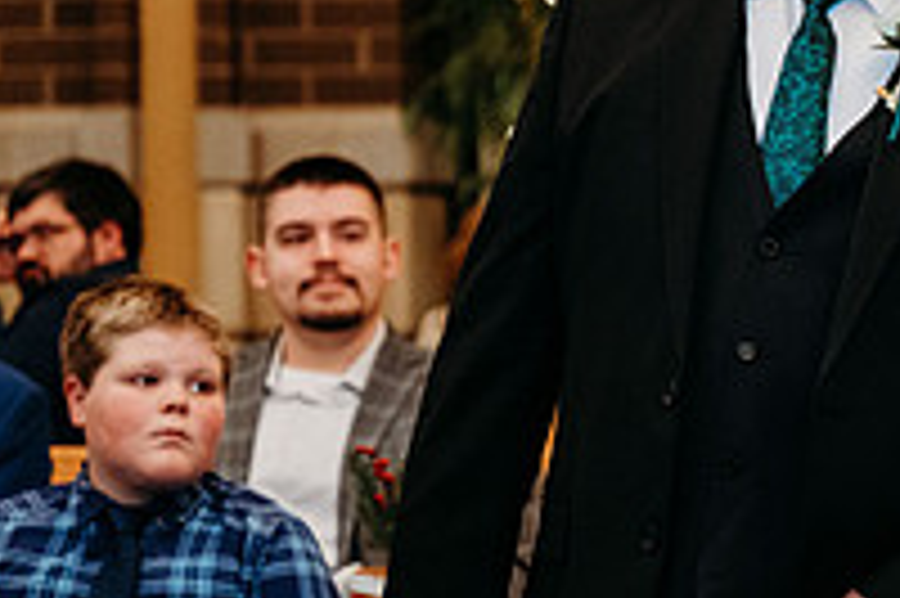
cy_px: 321
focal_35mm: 203
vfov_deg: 6.8
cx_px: 1102
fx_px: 5071
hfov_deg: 10.0
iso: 2000
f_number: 2.8
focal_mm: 70
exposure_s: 1/200
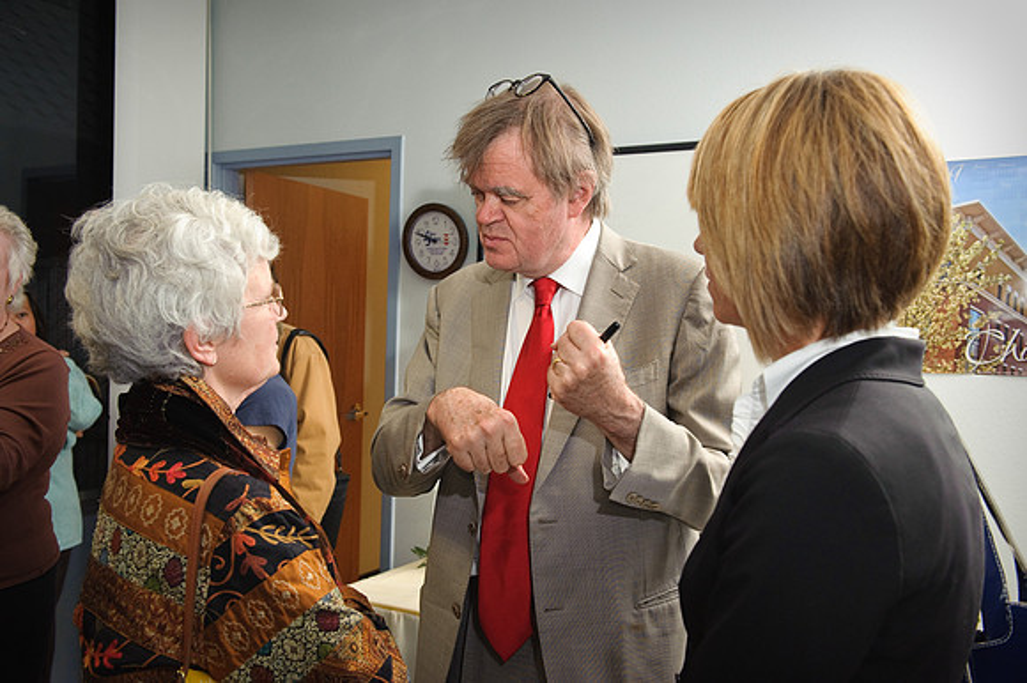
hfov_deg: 55.8
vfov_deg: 38.8
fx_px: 969
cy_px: 342
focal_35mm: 34
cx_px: 514
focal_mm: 34
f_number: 5.6
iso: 800
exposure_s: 1/125
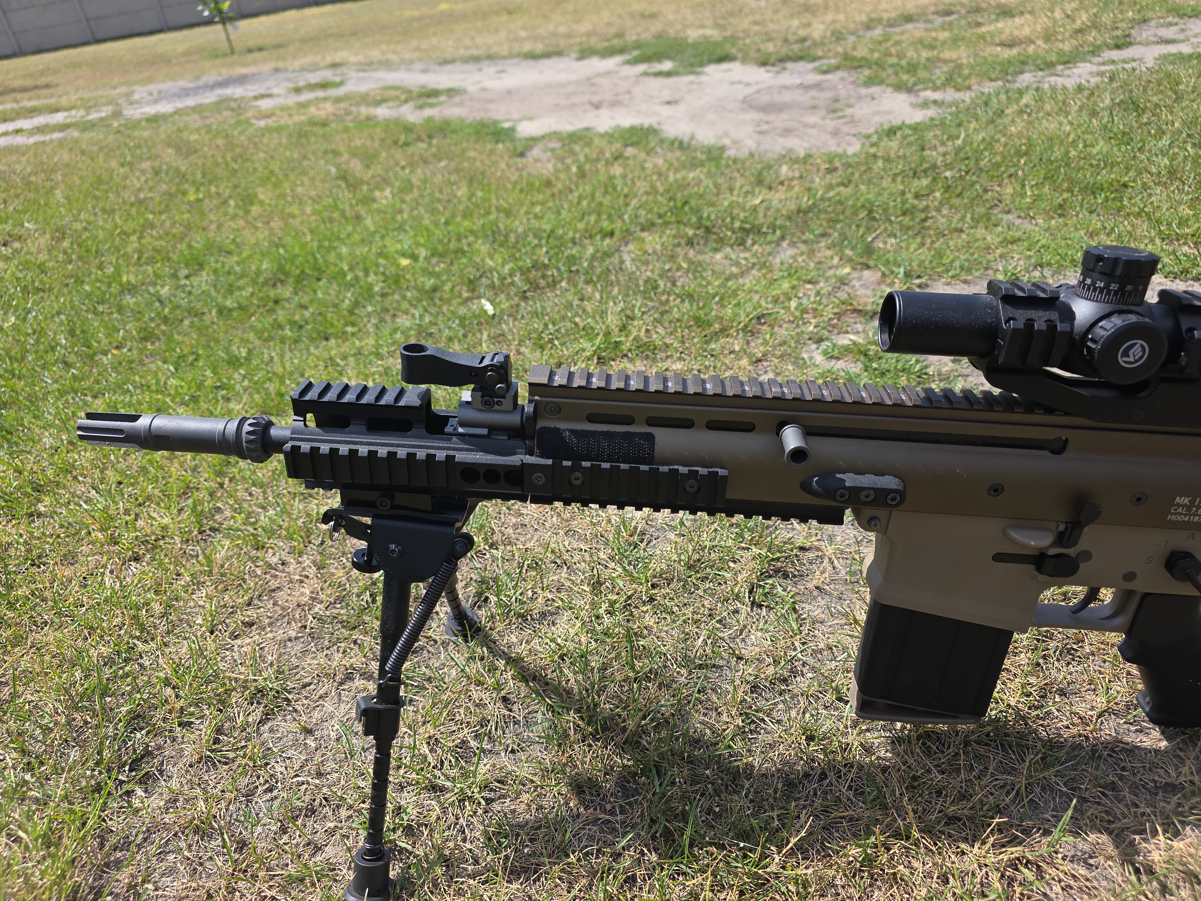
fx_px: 798
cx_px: 600
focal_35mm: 23
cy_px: 450
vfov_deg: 58.9
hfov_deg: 73.9
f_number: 1.7
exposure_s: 1/503
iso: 12
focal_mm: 6.3
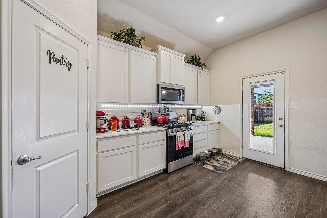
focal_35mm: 14
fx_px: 127
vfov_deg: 81.2
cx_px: 164
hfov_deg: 104.3
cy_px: 109
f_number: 9
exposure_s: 1/25
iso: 250
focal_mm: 14
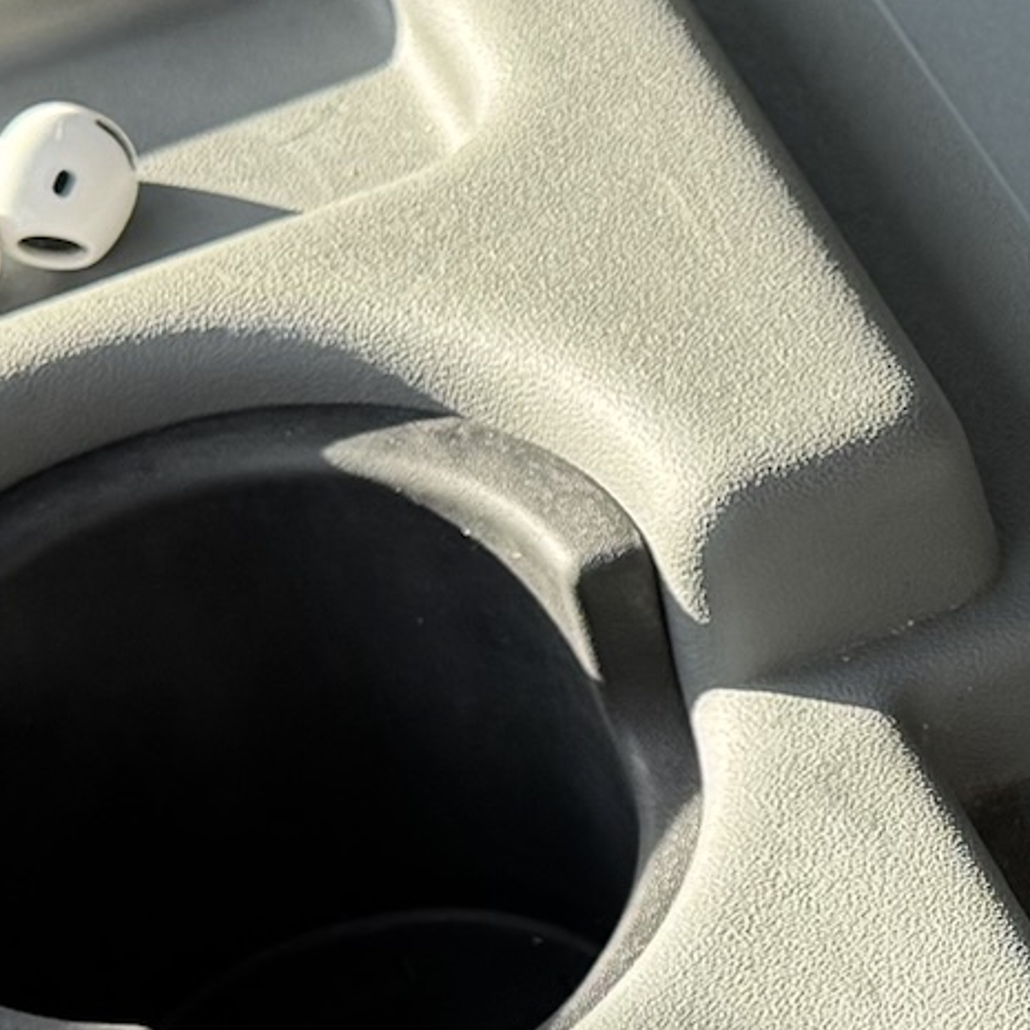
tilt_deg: -47.3
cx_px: 1391
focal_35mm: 137
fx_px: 4612
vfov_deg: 12.7
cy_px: 800
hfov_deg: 12.3
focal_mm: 6.76
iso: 80
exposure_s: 1/347
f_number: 1.78
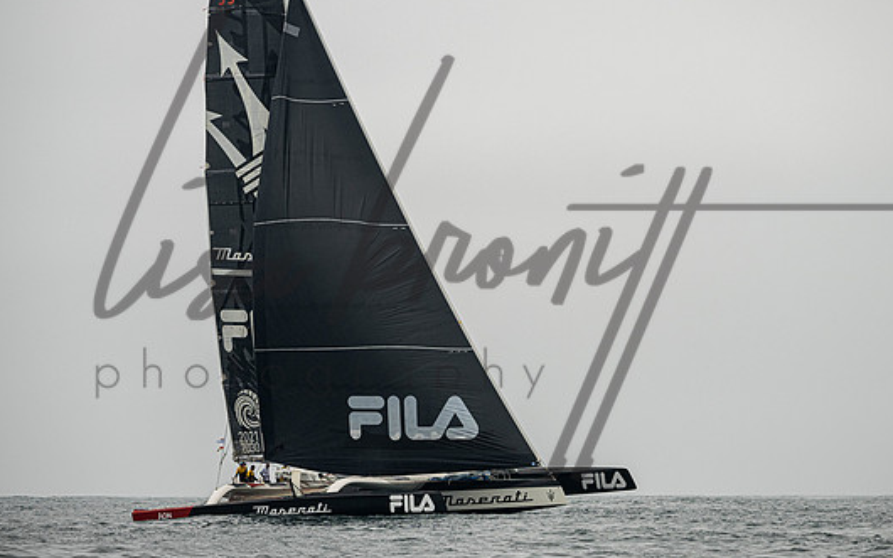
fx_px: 6351
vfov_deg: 5.0
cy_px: 234
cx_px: 508
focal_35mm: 261
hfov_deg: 8.0
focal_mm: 195
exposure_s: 1/3200
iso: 500
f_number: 5.6
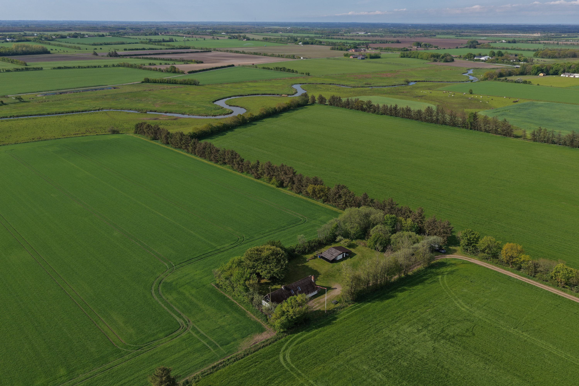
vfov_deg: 46.4
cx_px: 290
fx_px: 450
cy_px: 193
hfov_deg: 65.5
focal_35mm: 28
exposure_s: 1/2000
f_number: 2.8
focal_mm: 14.45
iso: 125
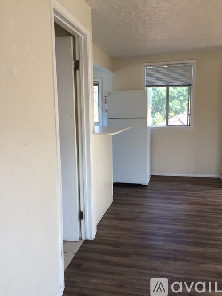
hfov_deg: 48.2
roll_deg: +0.3
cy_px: 148
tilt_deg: -6.4
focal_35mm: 29
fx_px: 248
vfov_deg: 61.7
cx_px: 111
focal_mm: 4.15
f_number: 2.2
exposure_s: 1/120
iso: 40
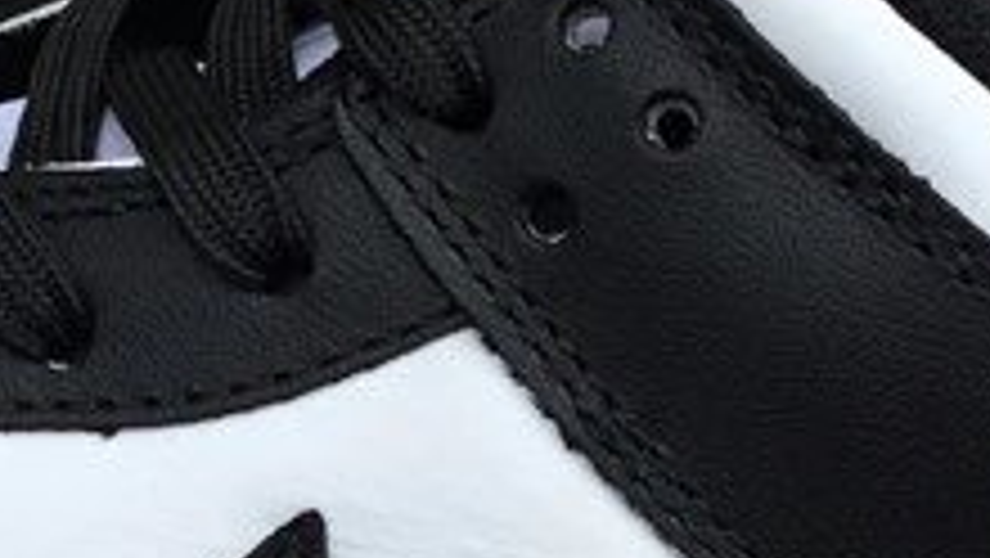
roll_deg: -1.3
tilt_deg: -25.0
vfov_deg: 8.8
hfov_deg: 15.5
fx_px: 3624
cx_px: 274
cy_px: 515
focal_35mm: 138
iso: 25
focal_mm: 3.3
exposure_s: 1/849
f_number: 2.4
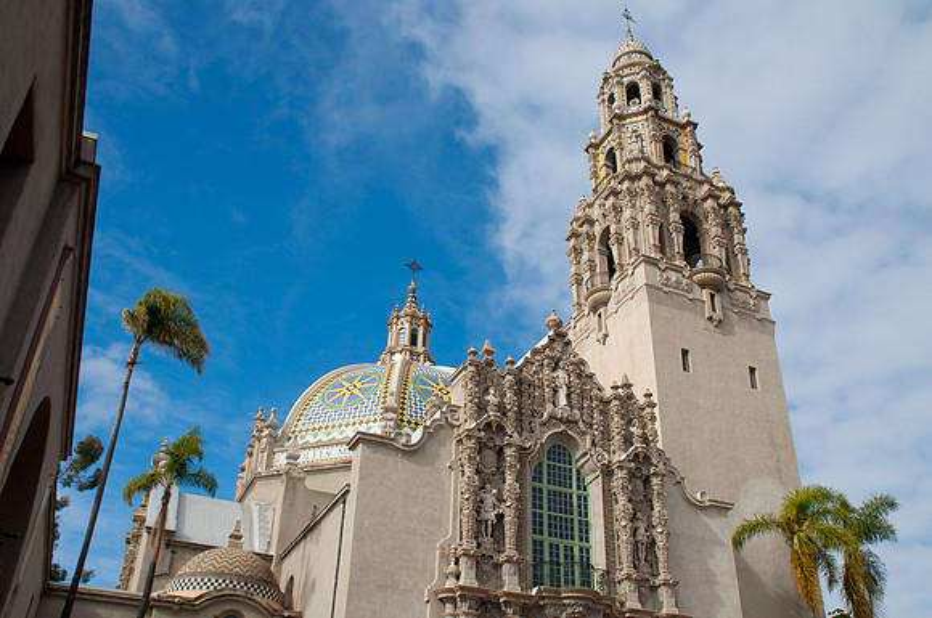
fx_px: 853
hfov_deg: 57.3
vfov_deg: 39.9
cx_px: 466
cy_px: 309
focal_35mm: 33
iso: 200
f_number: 10
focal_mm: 22
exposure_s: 1/400
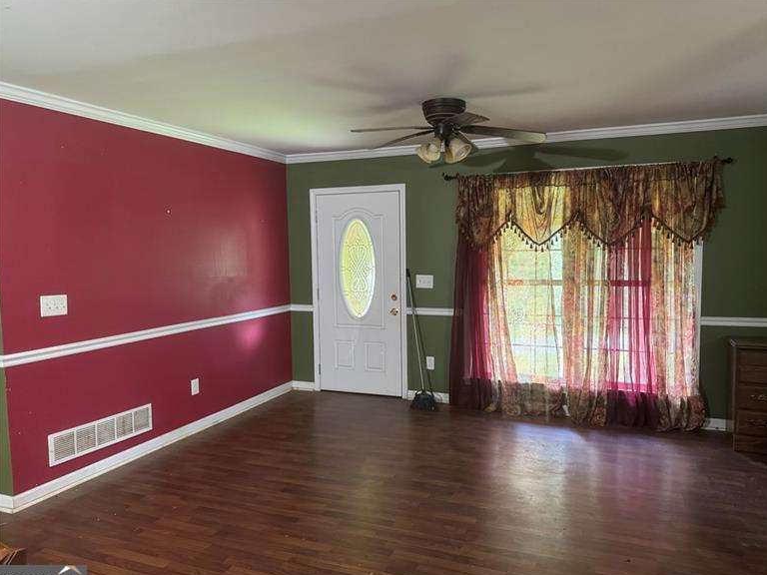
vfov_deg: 54.9
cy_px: 295
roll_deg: +0.2
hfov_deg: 69.4
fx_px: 554
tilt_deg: -4.3
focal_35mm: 25
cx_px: 395
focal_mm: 6.76
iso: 640
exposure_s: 1/40
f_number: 1.78
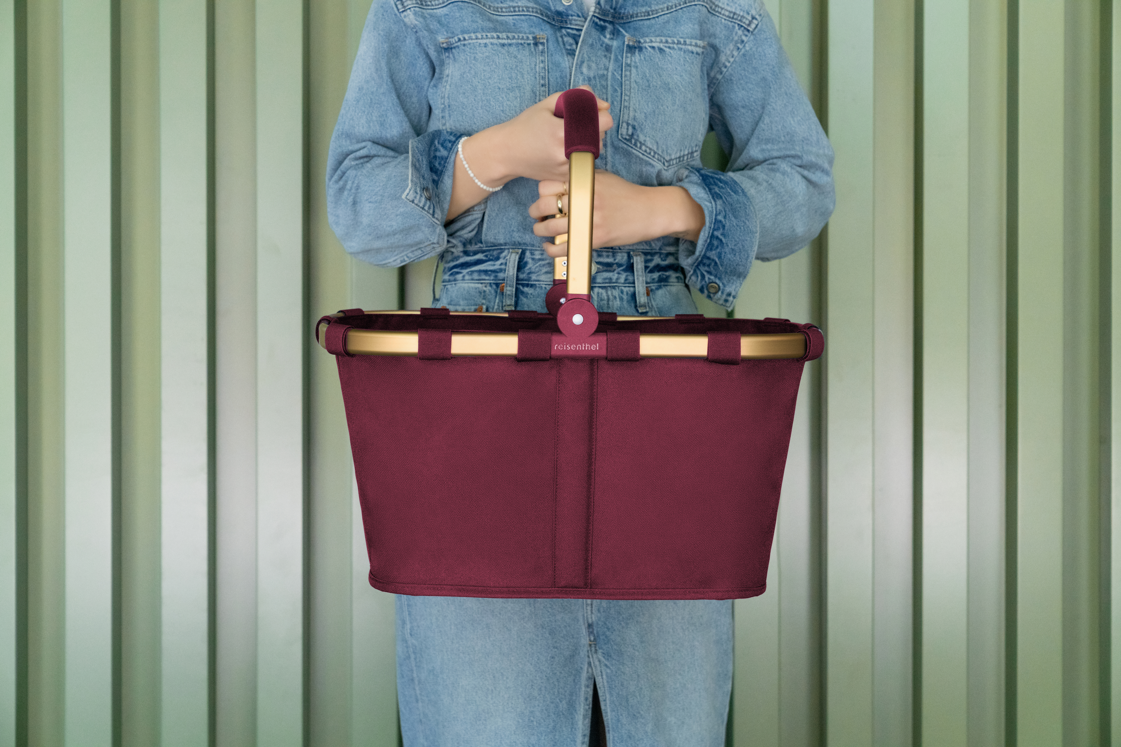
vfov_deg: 19.5
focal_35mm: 70
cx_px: 560
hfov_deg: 28.8
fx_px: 2180
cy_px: 374
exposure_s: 1/800
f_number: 5
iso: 4000
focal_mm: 70
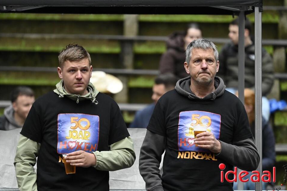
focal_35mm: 416
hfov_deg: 5.0
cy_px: 98
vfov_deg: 3.3
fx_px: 3313
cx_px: 142
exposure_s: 1/1250
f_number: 5.6
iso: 8000
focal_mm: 400
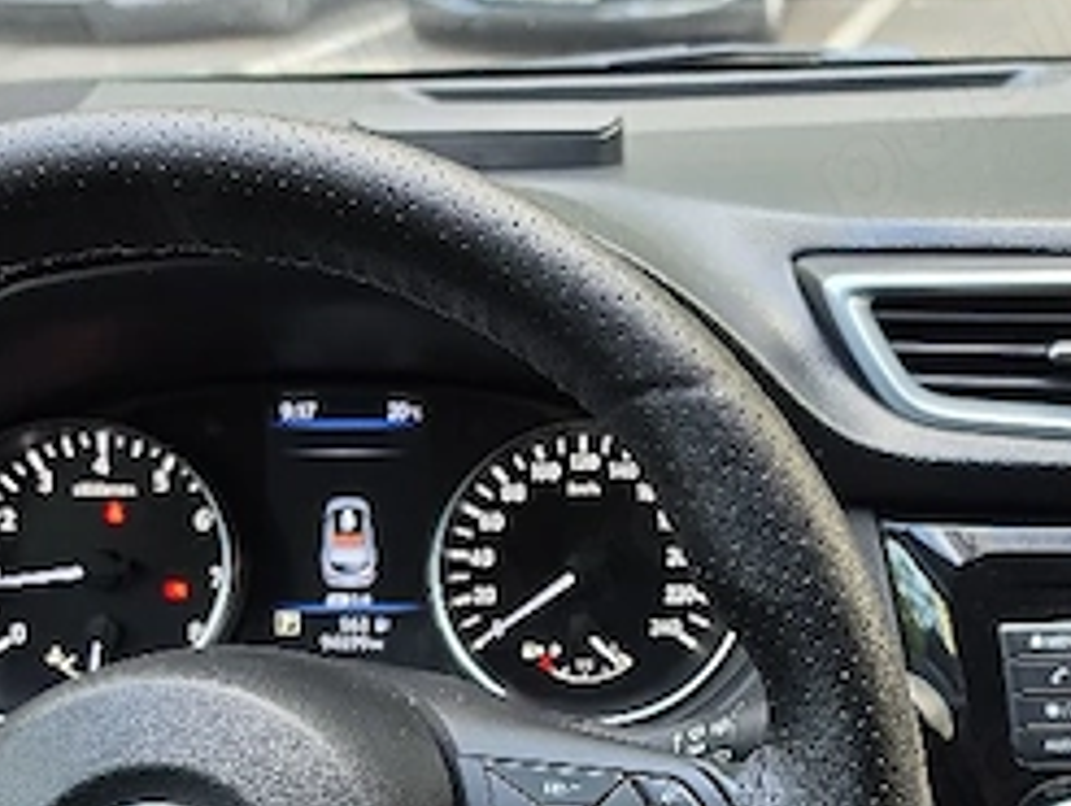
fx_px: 1734
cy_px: 710
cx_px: 592
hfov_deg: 34.3
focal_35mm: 56
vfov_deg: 25.4
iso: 100
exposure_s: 1/101
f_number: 1.4
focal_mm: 6.5
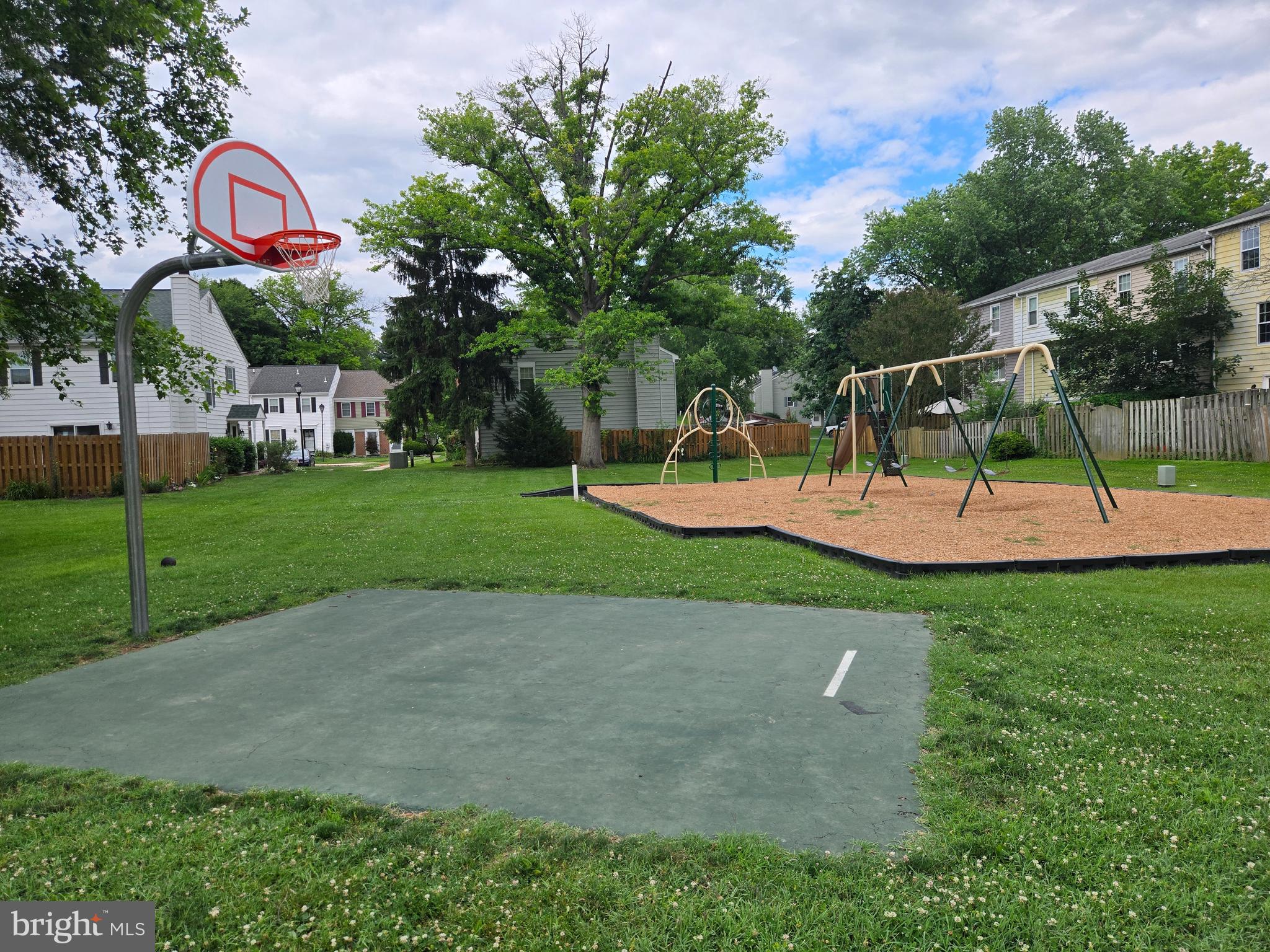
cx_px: 635
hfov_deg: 73.9
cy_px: 476
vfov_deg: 58.9
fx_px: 844
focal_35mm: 23
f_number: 1.8
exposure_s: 1/2921
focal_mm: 5.4
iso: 80
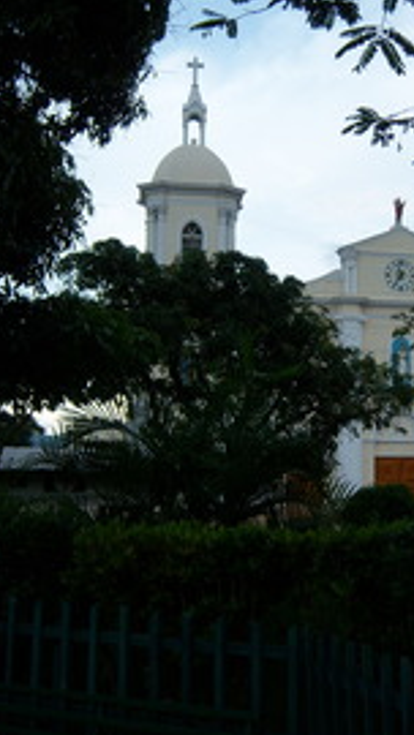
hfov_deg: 22.1
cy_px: 365
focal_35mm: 53
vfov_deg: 39.2
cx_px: 375
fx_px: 1034
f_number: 2.8
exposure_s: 1/640
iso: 80
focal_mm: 7.5
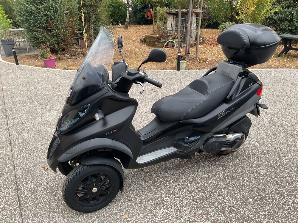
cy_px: 112
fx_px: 250
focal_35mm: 29
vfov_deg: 48.2
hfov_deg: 61.7
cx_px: 149
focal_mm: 3
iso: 16
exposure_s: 1/254
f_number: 1.8
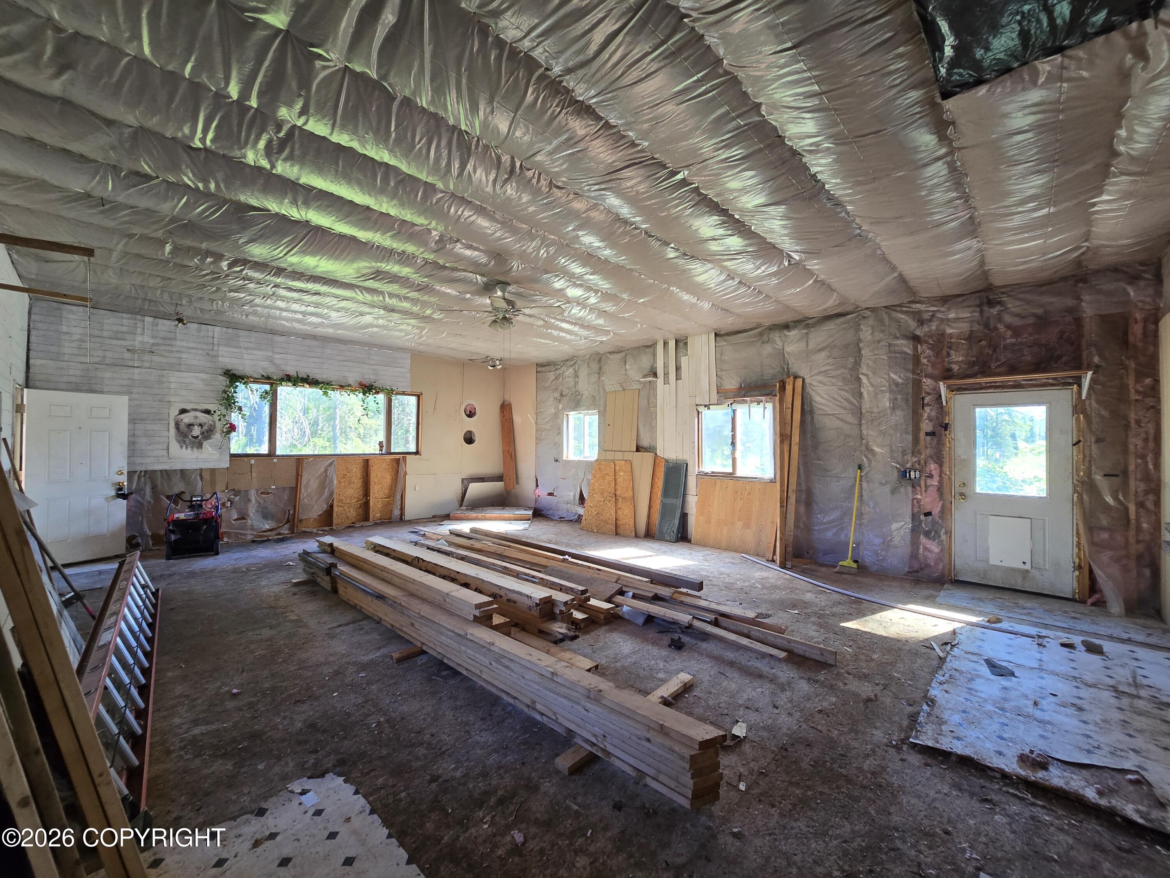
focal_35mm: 13
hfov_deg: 106.2
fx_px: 439
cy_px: 439
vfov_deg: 89.9
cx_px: 585
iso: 125
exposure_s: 1/60
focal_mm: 2.2
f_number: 2.2
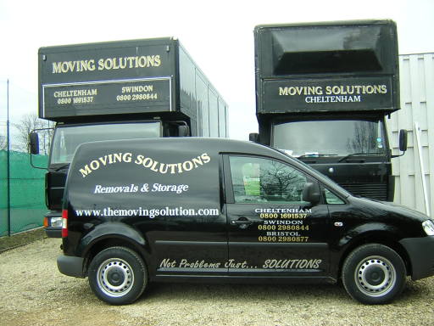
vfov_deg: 39.7
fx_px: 451
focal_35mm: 36
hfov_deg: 51.4
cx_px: 217
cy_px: 163
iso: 100
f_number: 2.6
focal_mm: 4.7
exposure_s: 1/145
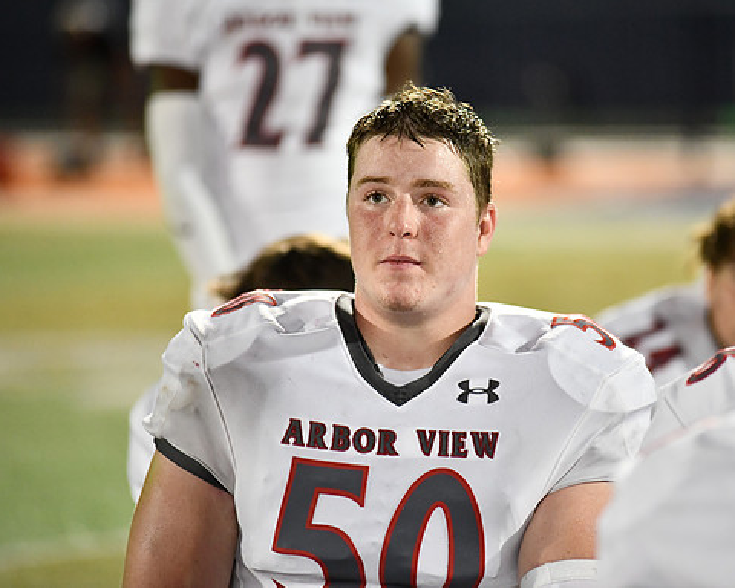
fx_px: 4938
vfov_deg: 6.8
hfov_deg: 8.5
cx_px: 416
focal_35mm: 227
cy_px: 293
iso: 5600
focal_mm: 200
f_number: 2.8
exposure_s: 1/1250
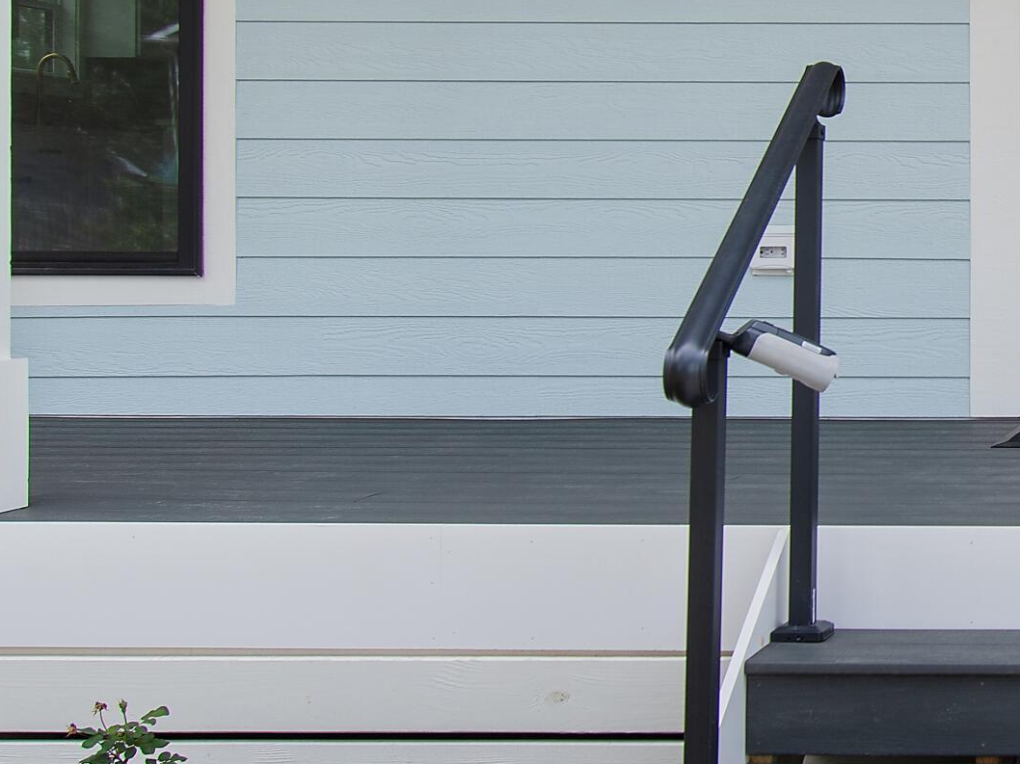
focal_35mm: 60
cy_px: 219
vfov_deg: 24.2
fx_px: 1768
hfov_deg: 27.6
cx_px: 1274
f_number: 6.3
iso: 100
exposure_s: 1/160
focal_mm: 15
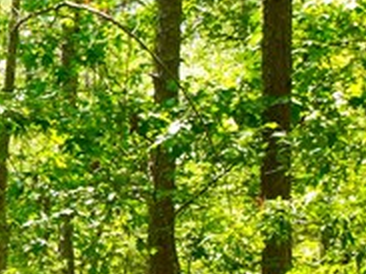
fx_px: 1416
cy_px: 415
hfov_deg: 12.0
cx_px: -496
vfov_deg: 10.6
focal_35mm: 134
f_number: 2.8
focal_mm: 12.29
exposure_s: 1/20
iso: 100
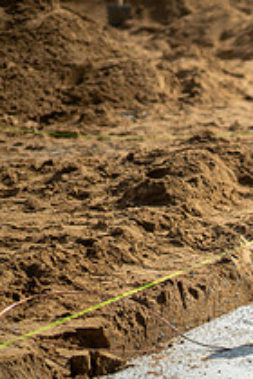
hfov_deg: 5.7
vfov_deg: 8.7
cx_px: 454
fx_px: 2488
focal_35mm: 236
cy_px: 263
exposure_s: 1/3200
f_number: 1.4
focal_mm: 85
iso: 50
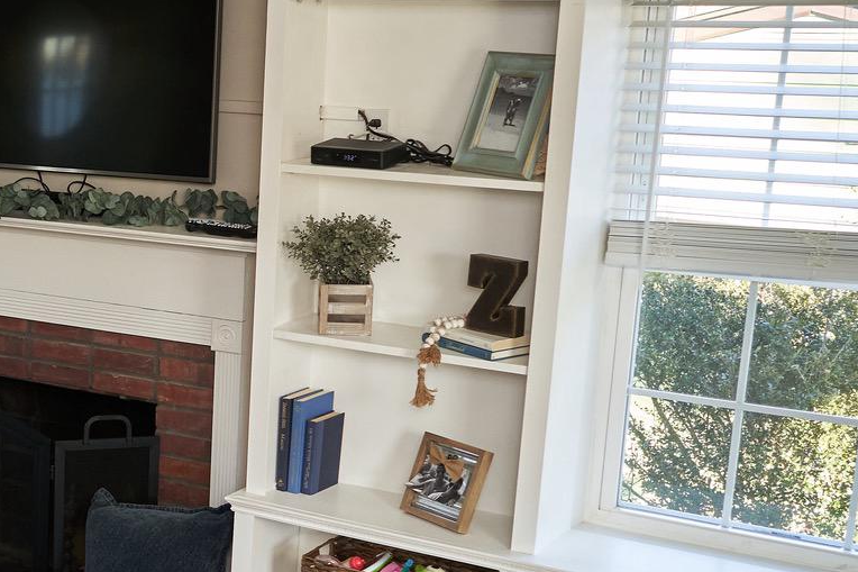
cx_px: -130
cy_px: 369
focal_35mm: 67
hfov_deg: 27.1
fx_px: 1596
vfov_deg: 20.2
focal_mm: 25
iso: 800
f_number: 3.5
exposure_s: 1/250
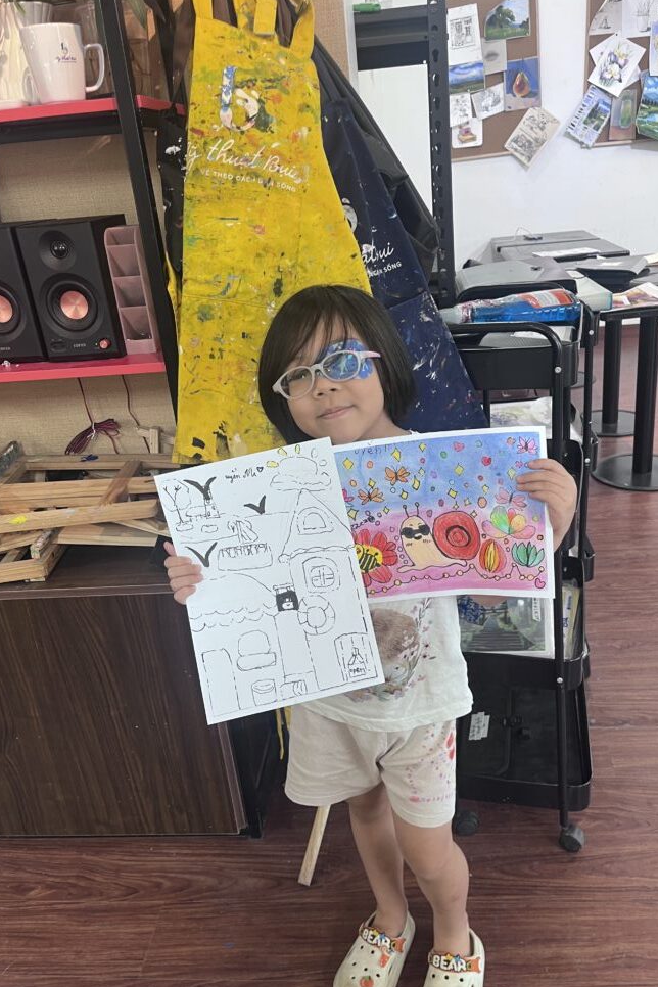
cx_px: 360
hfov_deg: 46.3
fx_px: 768
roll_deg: +5.9
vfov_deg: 65.5
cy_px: 489
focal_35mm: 28
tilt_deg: -23.2
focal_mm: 5.1
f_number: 1.6
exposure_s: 1/50
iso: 64
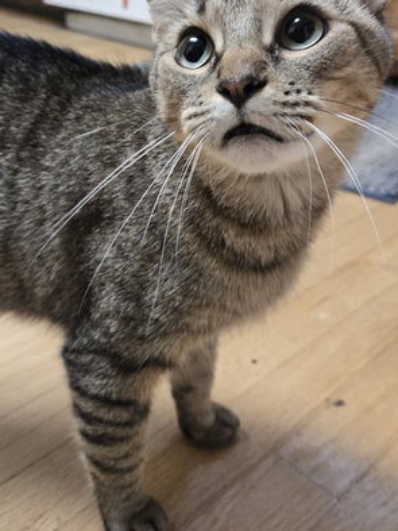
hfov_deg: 36.7
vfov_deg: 47.0
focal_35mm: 39
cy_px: 171
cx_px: 166
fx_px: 598
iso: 640
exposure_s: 1/120
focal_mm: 5.4
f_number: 1.8
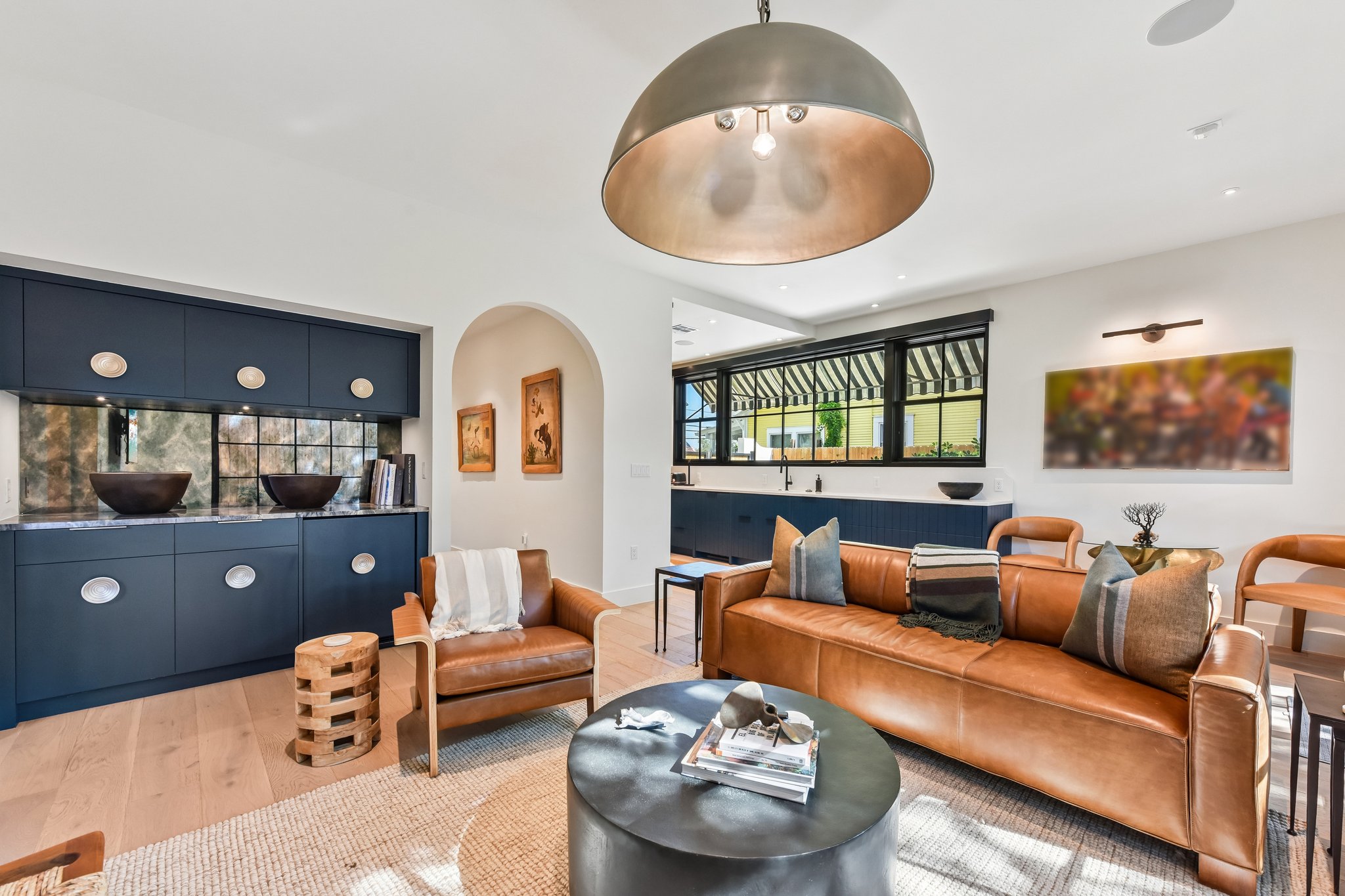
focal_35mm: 14
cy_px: 448
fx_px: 523
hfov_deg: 104.3
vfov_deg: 81.2
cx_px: 672
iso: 360
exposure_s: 1/15
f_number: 8
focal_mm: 14
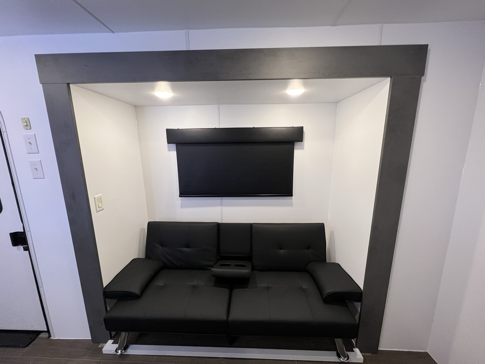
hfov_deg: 106.2
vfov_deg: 89.9
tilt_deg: -10.7
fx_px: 182
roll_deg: +1.6
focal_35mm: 13
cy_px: 182
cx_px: 242
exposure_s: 1/91
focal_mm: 1.57
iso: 250
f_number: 1.8
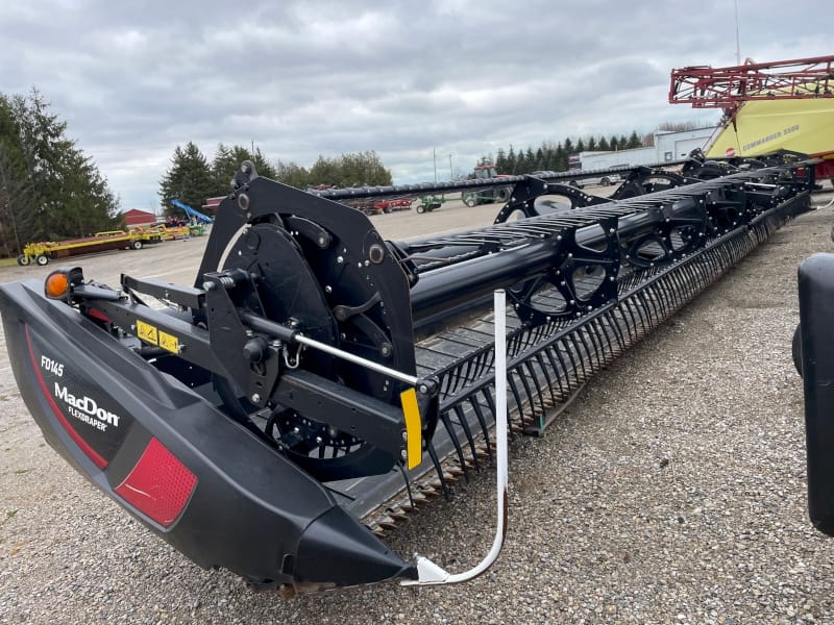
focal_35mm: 26
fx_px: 626
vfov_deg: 53.1
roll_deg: +5.5
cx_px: 417
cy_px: 312
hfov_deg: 67.3
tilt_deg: -10.1
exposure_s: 1/525
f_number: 1.6
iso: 32
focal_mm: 4.2
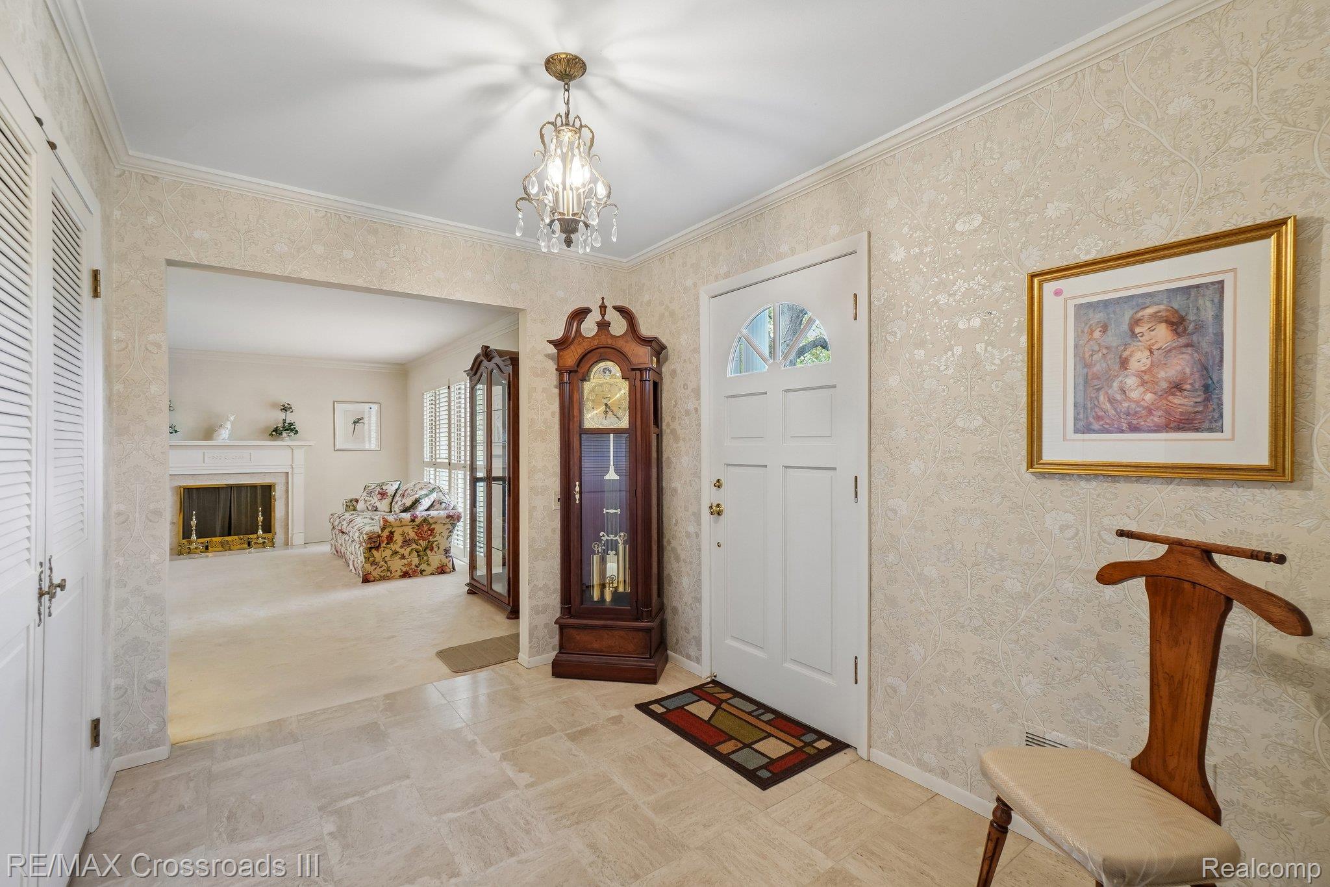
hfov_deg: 100.4
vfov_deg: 77.3
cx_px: 665
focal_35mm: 15
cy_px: 444
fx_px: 554
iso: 400
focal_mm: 10
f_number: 8
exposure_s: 1/8
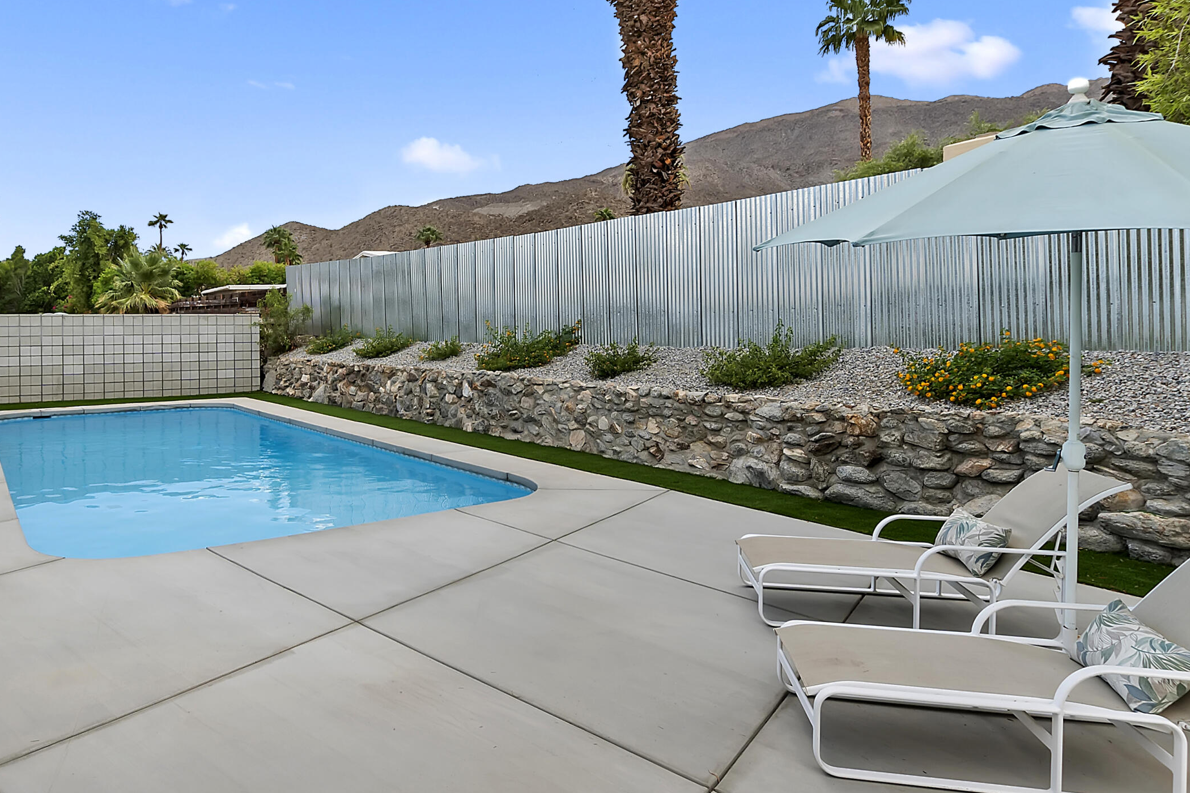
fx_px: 992
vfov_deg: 43.4
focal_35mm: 30
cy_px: 314
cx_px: 426
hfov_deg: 60.9
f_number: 8
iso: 100
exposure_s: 1/250
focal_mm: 14
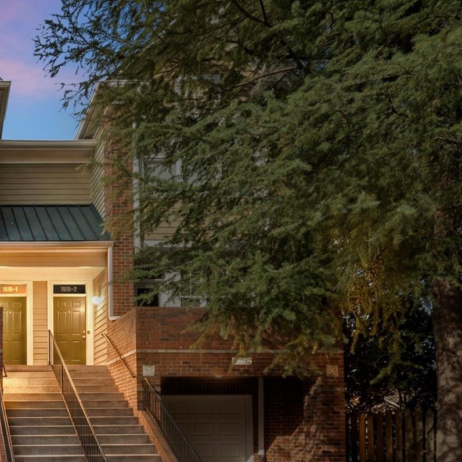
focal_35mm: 35
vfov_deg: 44.9
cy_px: 368
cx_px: -60
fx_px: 528
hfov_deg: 38.1
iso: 100
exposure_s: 1/15
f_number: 16
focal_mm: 16
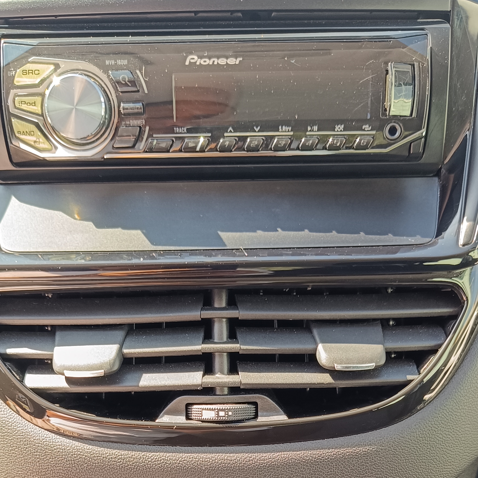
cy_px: 517
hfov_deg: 34.7
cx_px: 229
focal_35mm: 49
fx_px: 766
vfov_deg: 31.1
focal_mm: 5.59
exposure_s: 1/101
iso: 106
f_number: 1.88
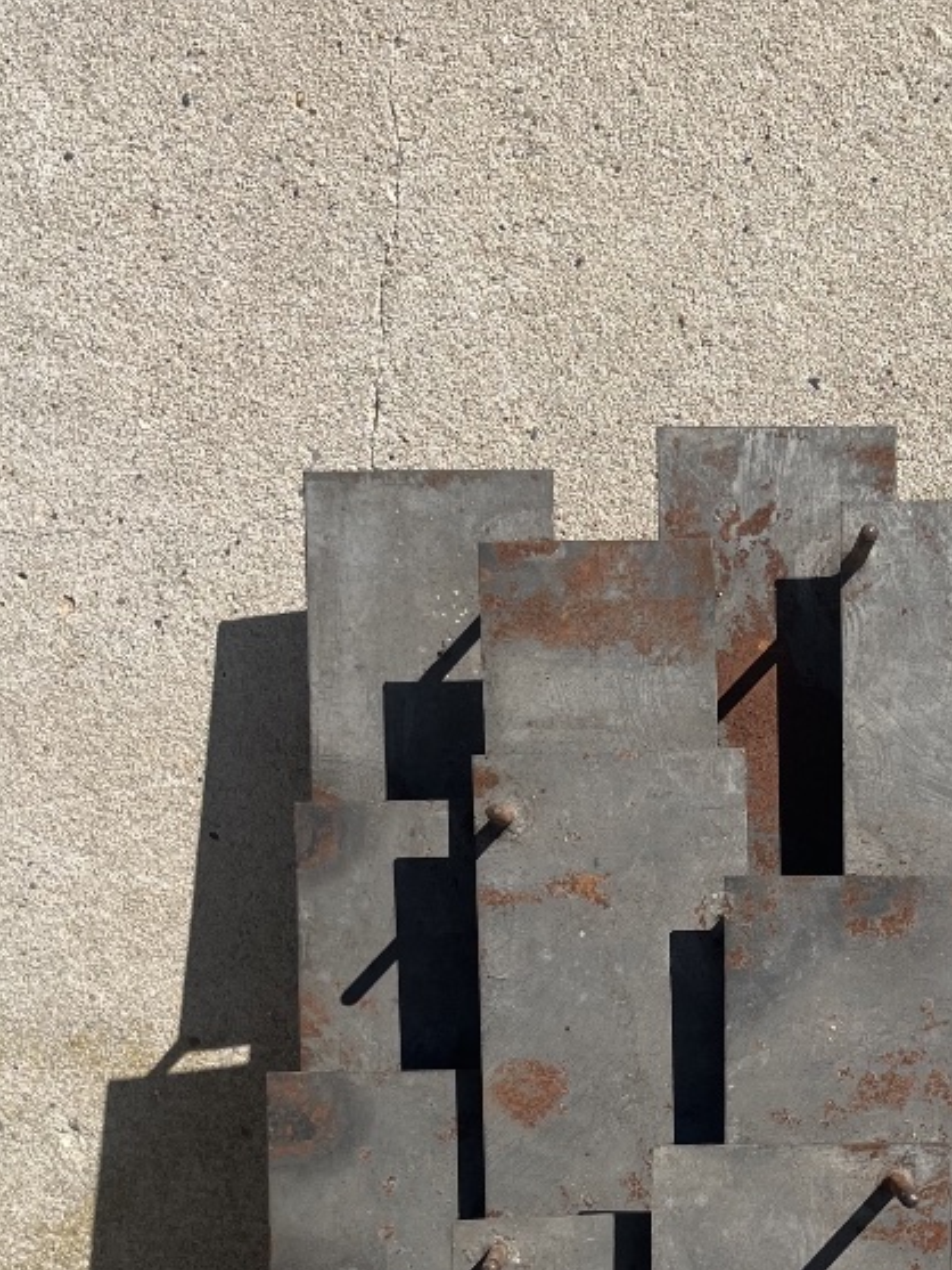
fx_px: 2053
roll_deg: +1.7
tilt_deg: -14.4
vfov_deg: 33.6
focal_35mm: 56
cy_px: 960
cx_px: 720
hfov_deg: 25.8
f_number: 1.6
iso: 50
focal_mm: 5.1
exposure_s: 1/2755
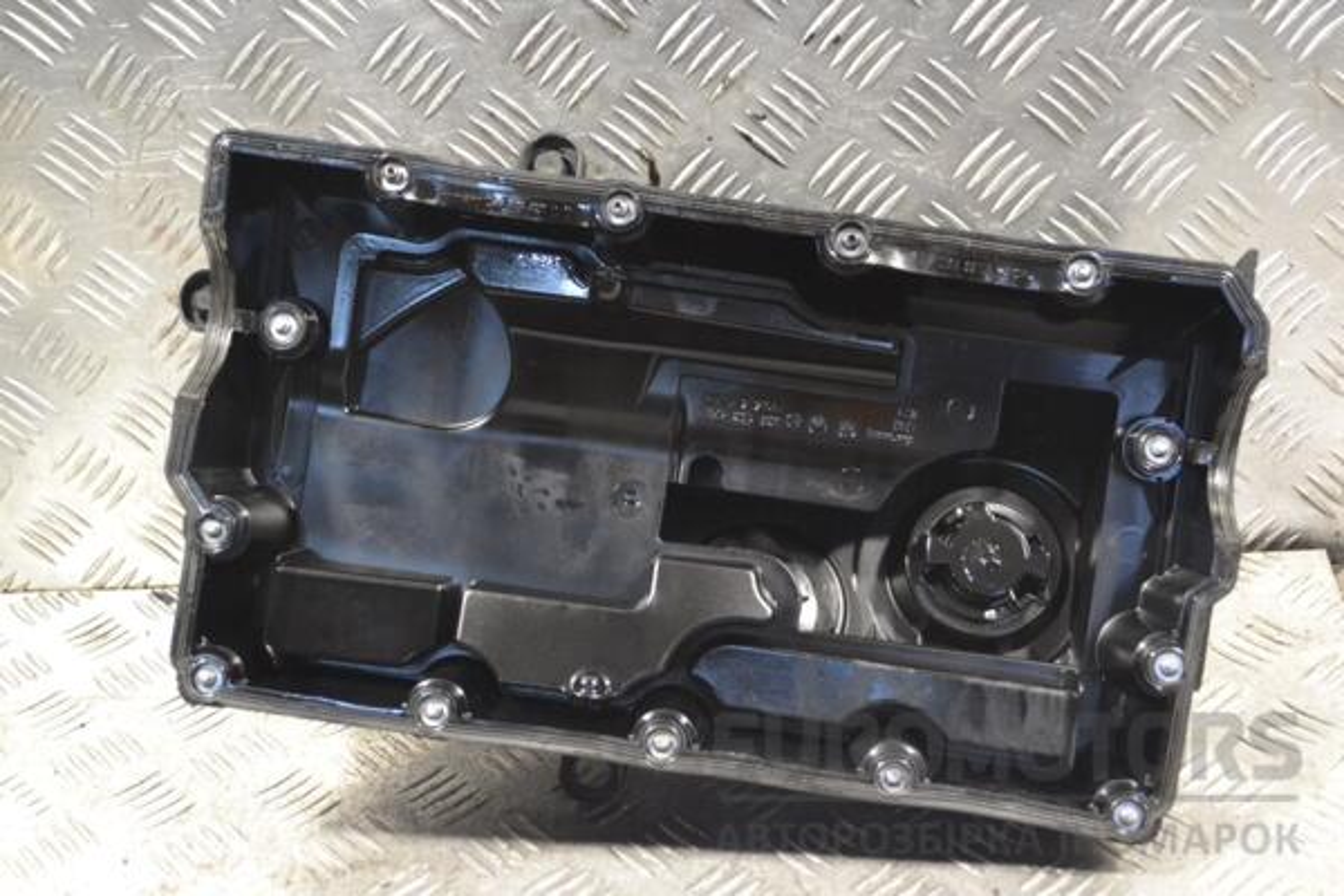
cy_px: 448
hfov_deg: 37.9
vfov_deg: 25.8
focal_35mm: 52
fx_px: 1960
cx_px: 672
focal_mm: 35
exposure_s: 1/160
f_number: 6.3
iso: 3200
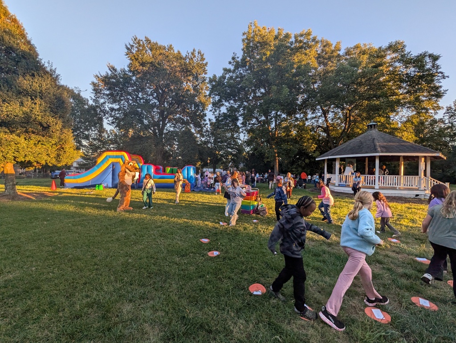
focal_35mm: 12
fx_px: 158
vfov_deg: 94.6
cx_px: 228
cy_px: 172
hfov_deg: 110.5
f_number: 1.7
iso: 176
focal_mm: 2.02
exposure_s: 1/2088
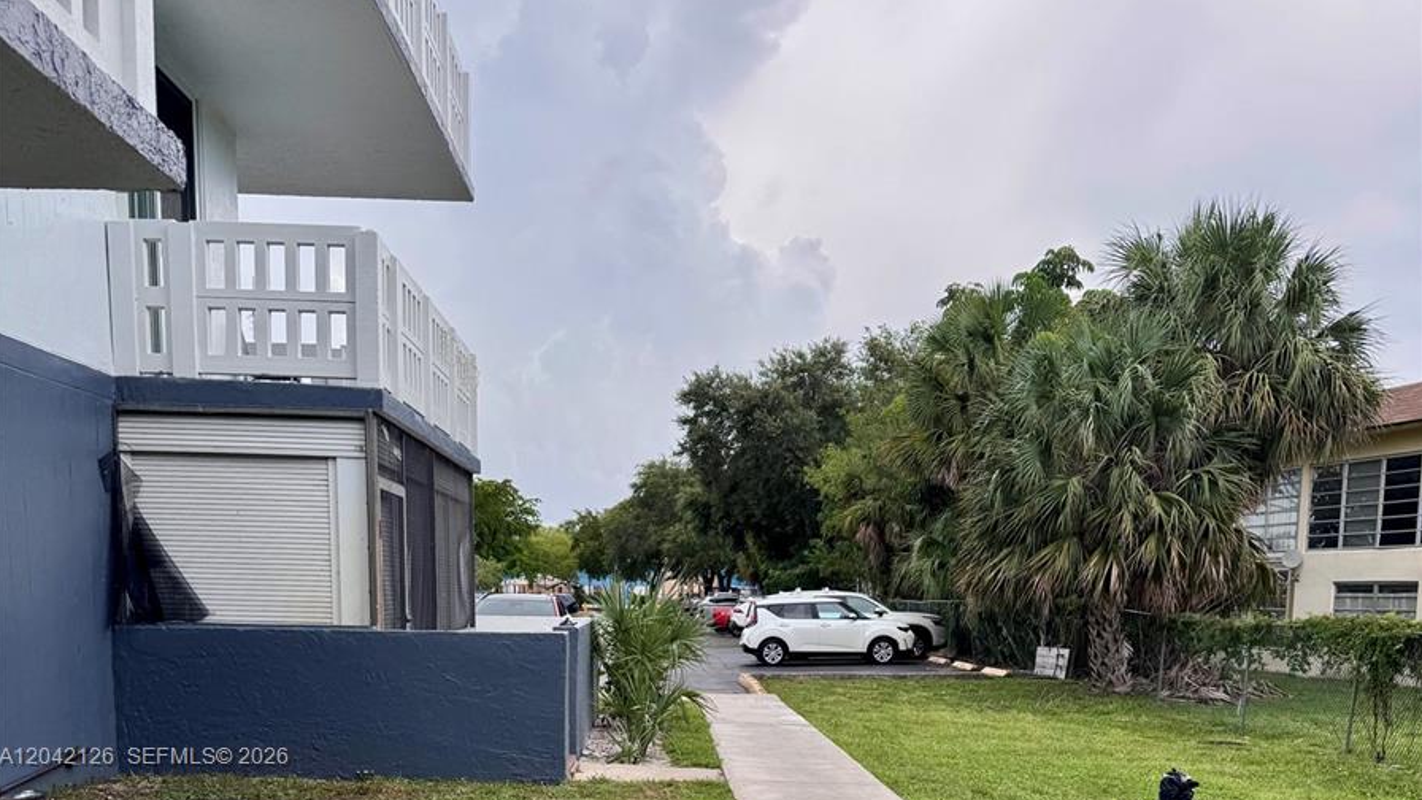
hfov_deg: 56.6
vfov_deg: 31.7
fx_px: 1320
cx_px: 709
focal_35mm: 35
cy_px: 759
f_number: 1.78
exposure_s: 1/876
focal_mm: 6.76
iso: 80
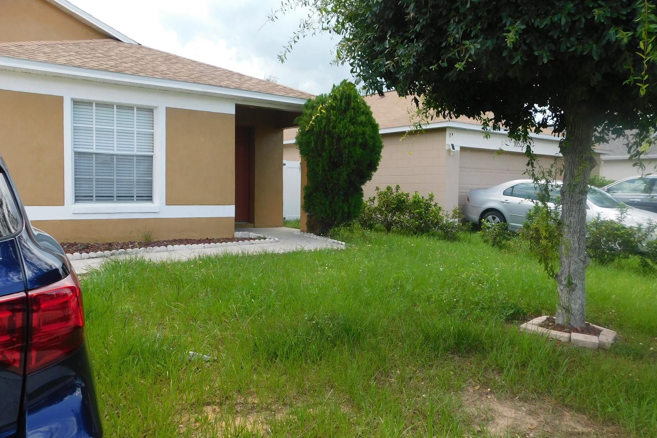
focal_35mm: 30
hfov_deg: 61.9
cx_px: 321
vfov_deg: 43.6
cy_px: 220
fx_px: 547
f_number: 3.2
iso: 125
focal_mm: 4.9
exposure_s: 1/320
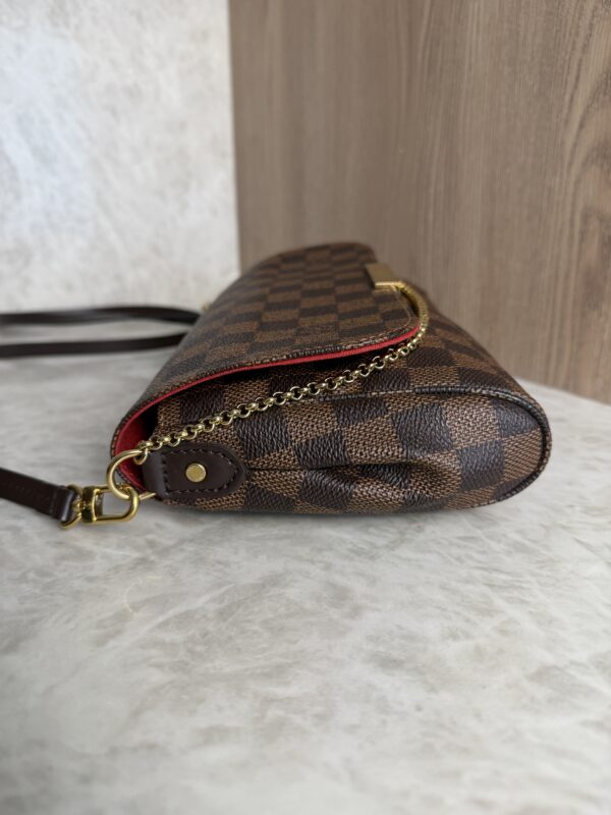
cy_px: 408
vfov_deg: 71.6
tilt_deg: -19.1
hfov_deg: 56.8
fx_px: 565
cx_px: 306
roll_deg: +0.1
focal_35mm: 24
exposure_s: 1/120
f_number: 1.78
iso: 125
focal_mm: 6.76
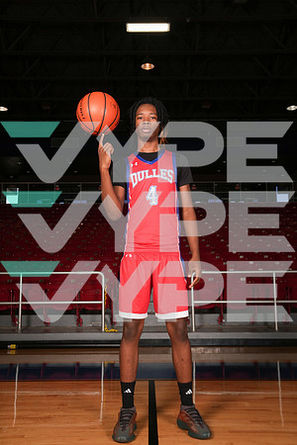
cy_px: 222
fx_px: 458
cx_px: 148
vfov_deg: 51.9
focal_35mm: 37
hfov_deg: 35.9
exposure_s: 1/200
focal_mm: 37
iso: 400
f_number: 8
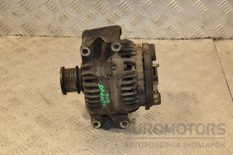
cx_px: 116
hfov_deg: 27.0
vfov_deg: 18.2
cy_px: 78
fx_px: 485
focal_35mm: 75
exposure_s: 1/125
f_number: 5
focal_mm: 50
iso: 800
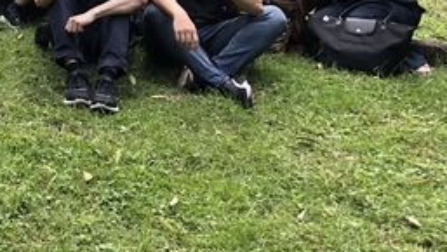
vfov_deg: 14.0
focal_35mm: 83
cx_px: -125
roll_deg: -0.5
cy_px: -76
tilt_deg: -0.2
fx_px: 984
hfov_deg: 22.9
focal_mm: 3.99
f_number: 1.8
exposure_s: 1/196
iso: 20
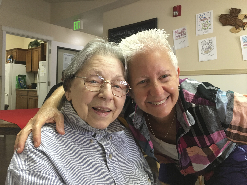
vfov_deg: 48.2
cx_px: 124
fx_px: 207
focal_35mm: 29
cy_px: 92
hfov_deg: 61.7
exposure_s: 1/30
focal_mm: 4.15
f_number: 2.2
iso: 125
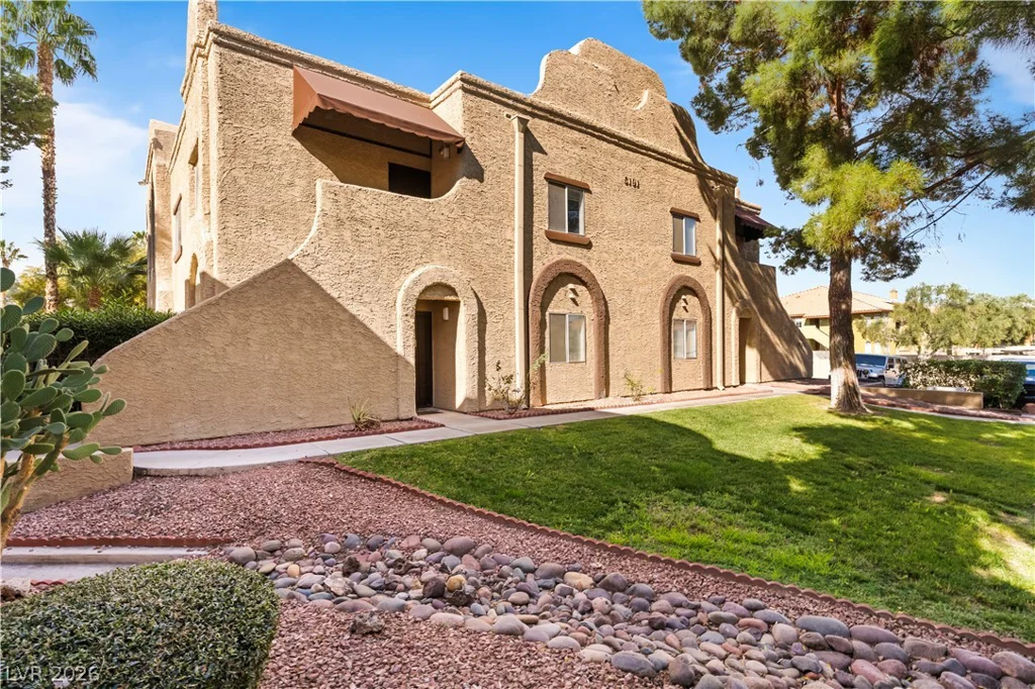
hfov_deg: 90.0
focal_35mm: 18
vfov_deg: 67.3
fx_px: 517
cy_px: 344
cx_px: 518
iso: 400
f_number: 8
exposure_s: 1/8000
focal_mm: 18
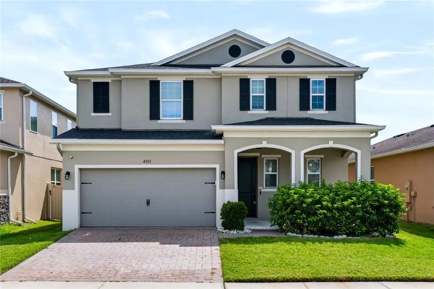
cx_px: 217
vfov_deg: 38.3
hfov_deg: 55.1
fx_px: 416
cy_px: 144
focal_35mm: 34
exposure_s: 1/1600
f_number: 7.1
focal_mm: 34.5
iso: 640
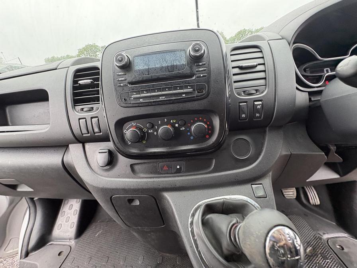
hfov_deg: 102.1
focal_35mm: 14
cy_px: 134
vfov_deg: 85.7
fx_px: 144
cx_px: 178
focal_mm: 2.22
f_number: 2.2
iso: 200
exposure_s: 1/99
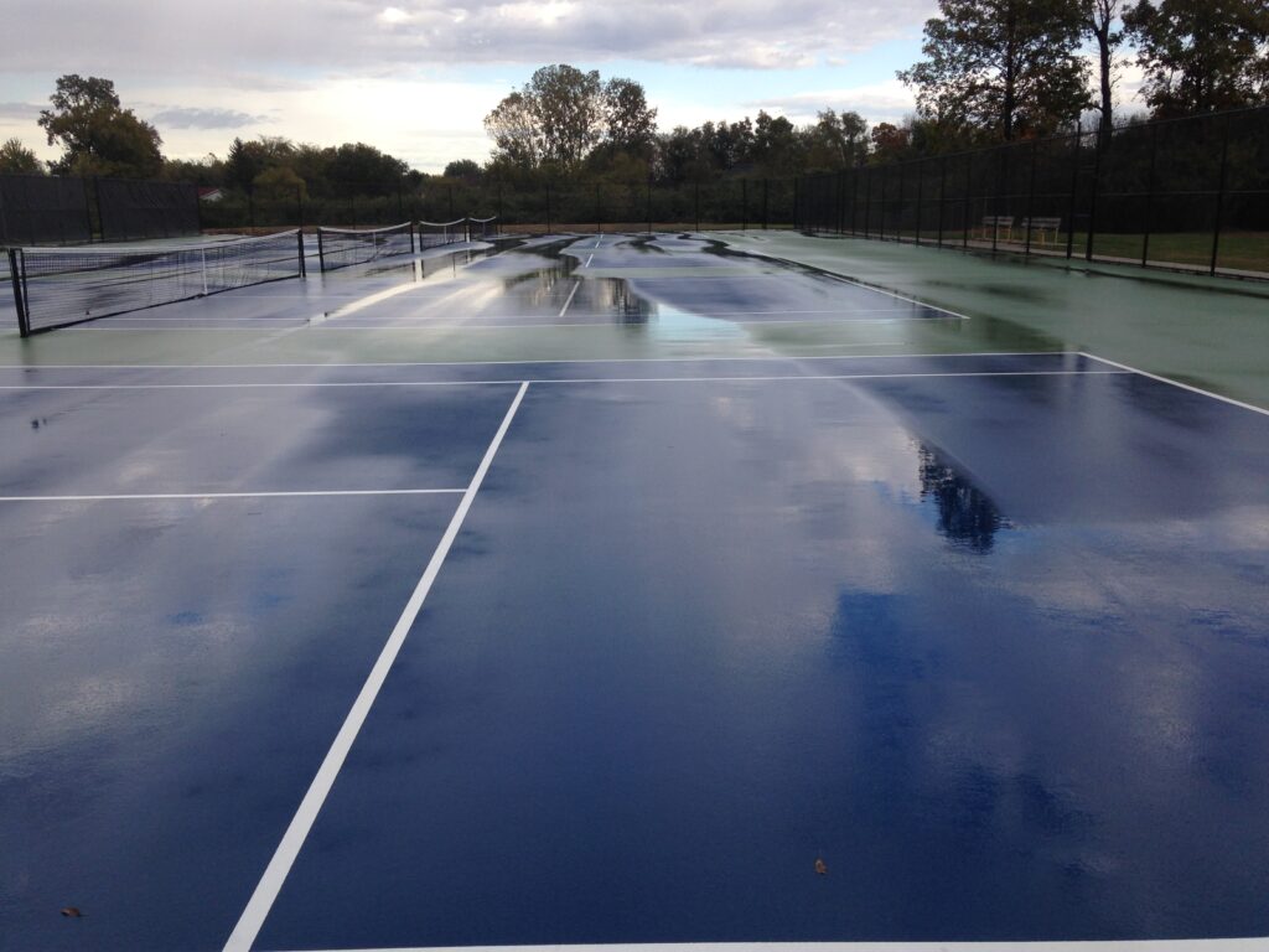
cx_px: 634
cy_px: 476
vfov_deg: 42.9
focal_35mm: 33
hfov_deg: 55.4
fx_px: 1210
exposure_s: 1/653
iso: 50
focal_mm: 4.12
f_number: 2.4
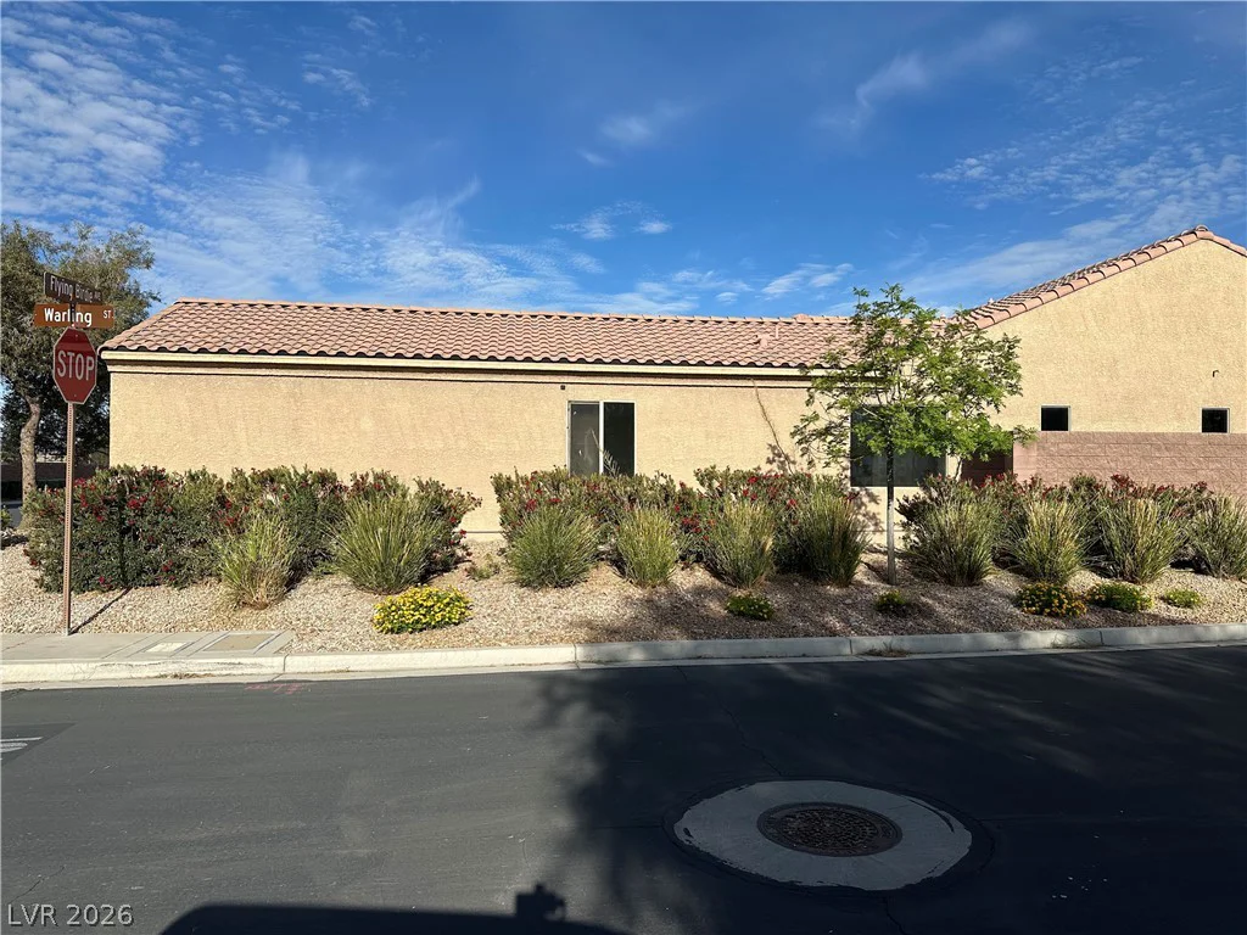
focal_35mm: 24
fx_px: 865
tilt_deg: +1.8
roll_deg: -0.4
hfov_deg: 71.6
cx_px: 624
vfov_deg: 56.8
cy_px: 468
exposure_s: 1/5848
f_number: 1.78
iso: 80
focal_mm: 6.86
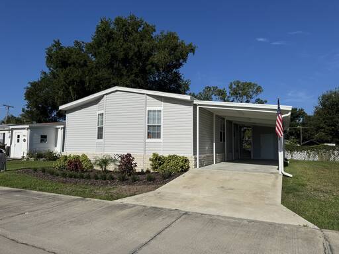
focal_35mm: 24
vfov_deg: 56.8
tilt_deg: +4.8
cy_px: 127
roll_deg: -1.6
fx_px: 235
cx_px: 170
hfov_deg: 71.6
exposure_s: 1/12346
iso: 80
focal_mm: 6.76
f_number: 1.78
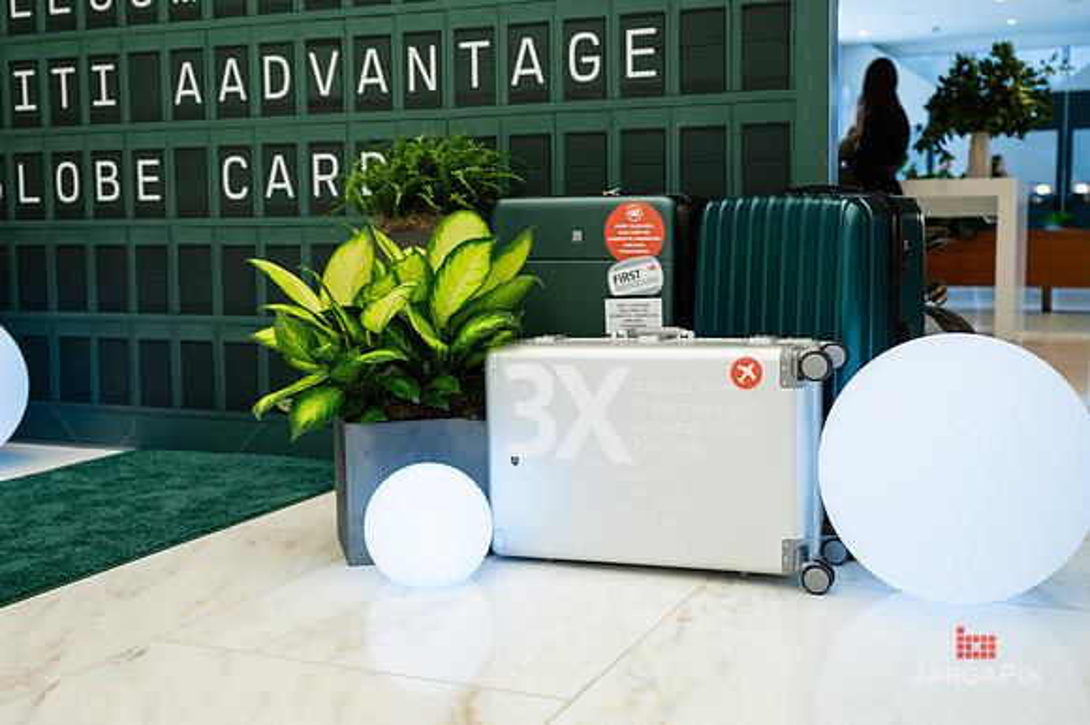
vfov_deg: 32.2
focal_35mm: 42
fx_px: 1258
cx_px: 546
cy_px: 369
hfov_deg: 46.9
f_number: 3.2
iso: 500
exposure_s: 1/160
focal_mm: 39
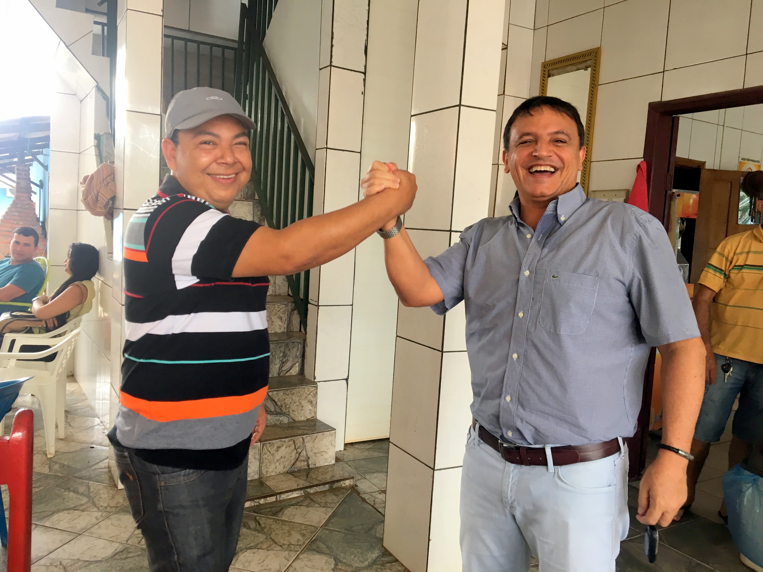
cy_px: 286
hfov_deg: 61.7
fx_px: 639
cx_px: 382
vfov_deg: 48.2
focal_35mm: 29
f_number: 2.2
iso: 64
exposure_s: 1/30
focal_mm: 4.15
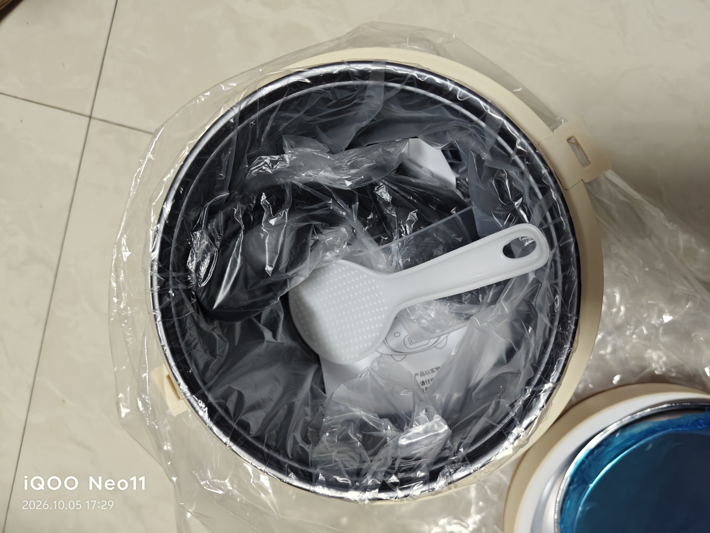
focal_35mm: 23
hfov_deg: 73.9
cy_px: 266
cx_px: 355
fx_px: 472
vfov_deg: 58.9
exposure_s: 1/120
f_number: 1.88
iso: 902
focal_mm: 5.56
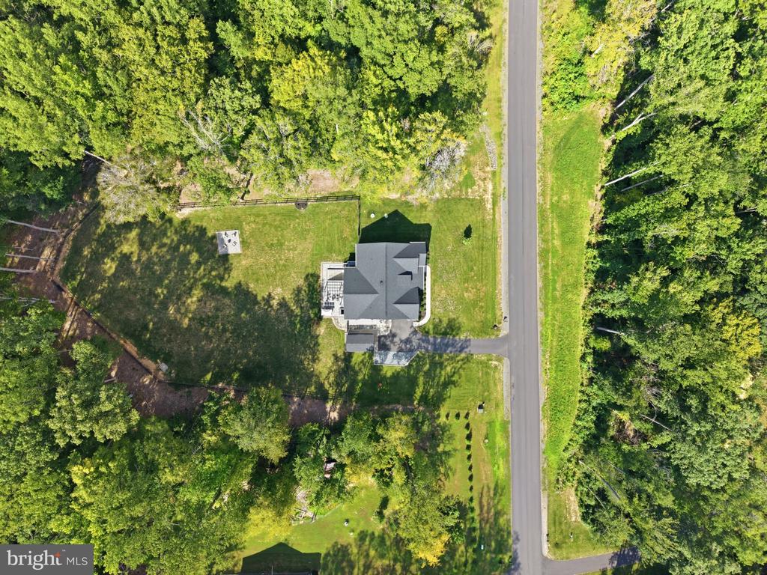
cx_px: 384
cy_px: 288
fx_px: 532
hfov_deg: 71.6
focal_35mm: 24
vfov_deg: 56.8
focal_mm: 8.7
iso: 100
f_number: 1.8
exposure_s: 1/1500
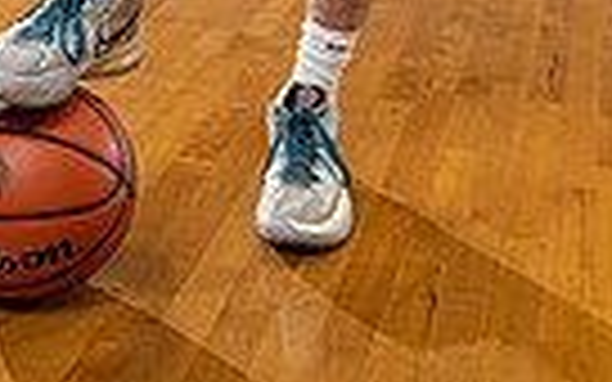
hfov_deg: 25.5
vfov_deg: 12.8
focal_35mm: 81
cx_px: 306
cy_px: -508
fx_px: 1351
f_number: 4
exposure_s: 1/125
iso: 400
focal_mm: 24
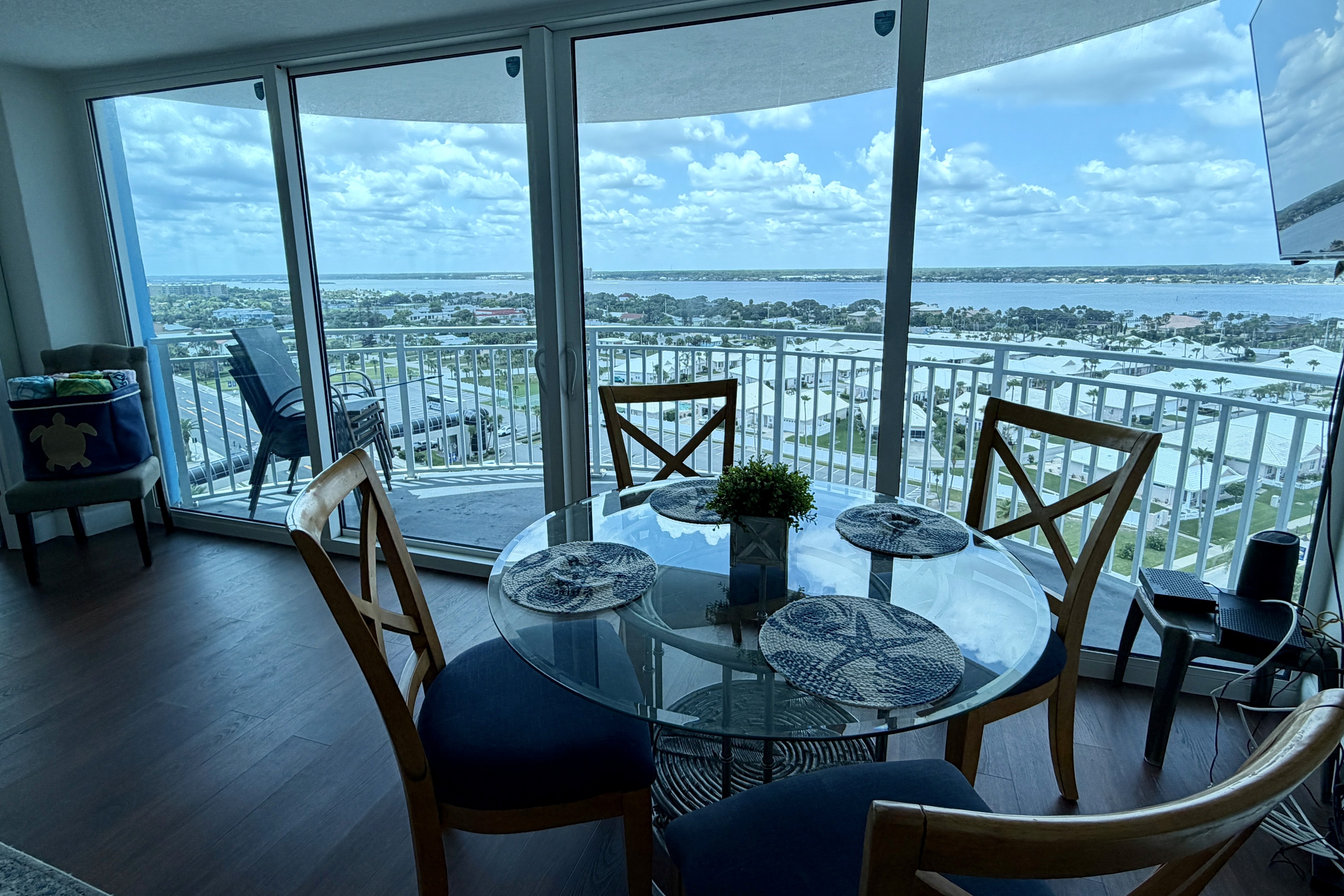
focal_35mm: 18
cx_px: 679
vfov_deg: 67.2
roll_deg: +0.8
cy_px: 406
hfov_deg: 90.0
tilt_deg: -11.2
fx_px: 672
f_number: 2.2
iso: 50
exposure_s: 1/502
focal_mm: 2.22
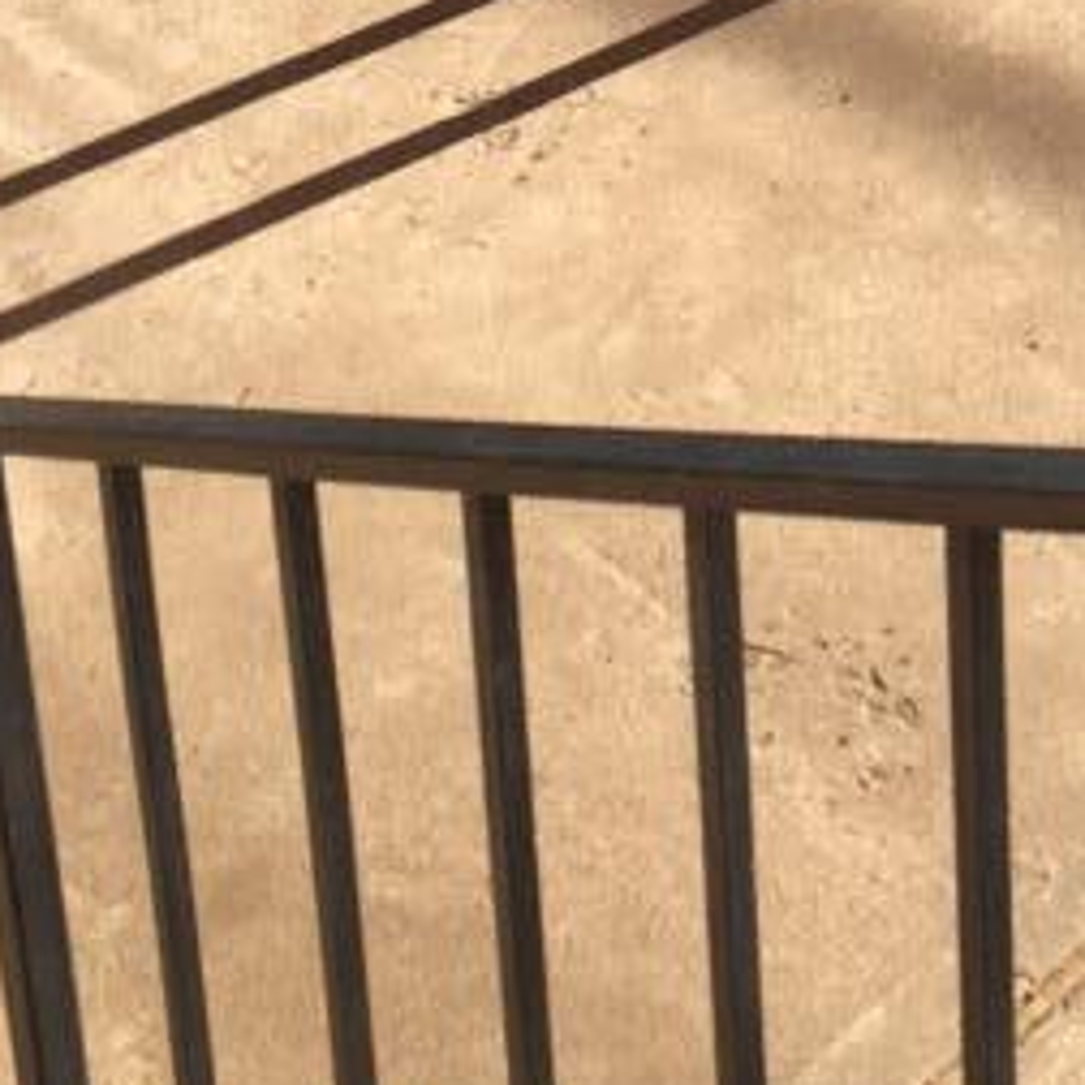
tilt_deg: -23.2
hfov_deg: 16.1
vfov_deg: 14.9
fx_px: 3688
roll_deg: -1.0
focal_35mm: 104
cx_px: 1266
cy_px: -784
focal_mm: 4.15
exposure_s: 1/962
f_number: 2.2
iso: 25
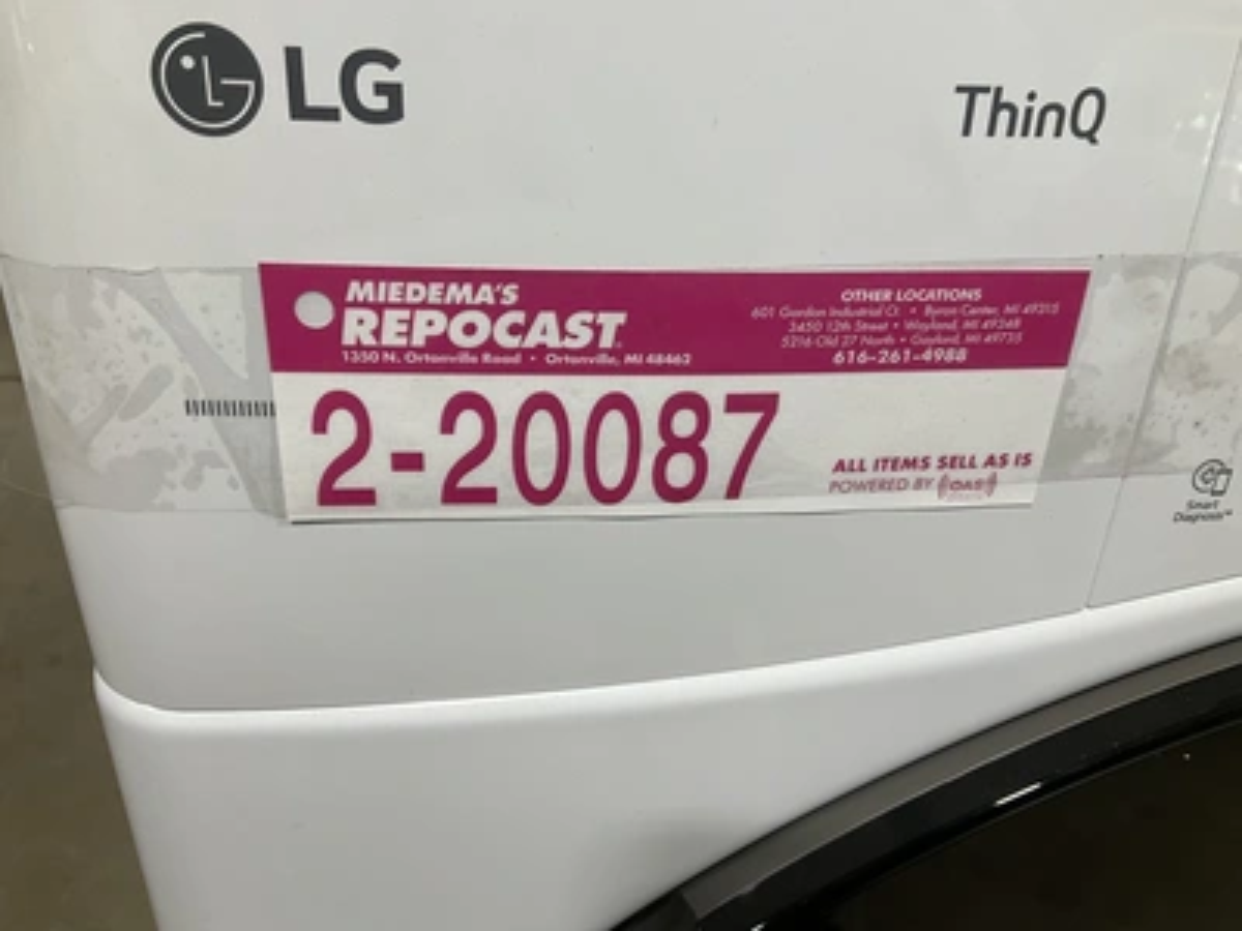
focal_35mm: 29
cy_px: 466
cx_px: 621
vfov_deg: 48.2
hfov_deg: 61.7
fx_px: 1041
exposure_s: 1/60
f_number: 1.8
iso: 50
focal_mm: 3
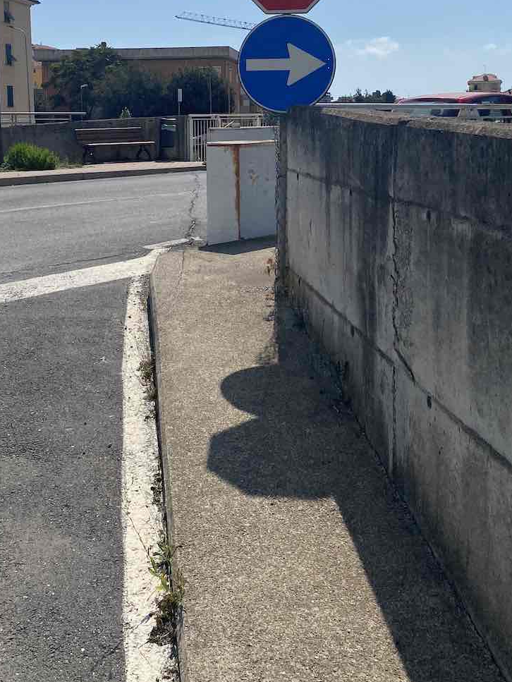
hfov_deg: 33.6
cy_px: 196
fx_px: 847
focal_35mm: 43
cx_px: 224
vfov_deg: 42.9
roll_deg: +0.9
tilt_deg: -4.8
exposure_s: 1/7692
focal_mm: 4.25
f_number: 1.8
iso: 32
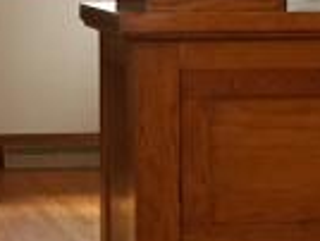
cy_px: 2
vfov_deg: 8.6
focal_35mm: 173
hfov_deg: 11.0
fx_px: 1602
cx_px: -167
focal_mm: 4.15
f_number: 2.2
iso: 100
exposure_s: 1/30
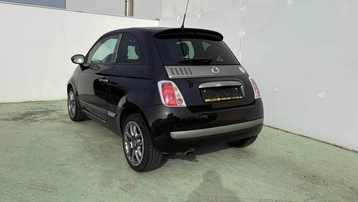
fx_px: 275
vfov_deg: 40.2
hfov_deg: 66.0
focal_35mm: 29
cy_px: 97
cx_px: 175
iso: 50
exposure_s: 1/4608
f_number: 1.6
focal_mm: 5.96
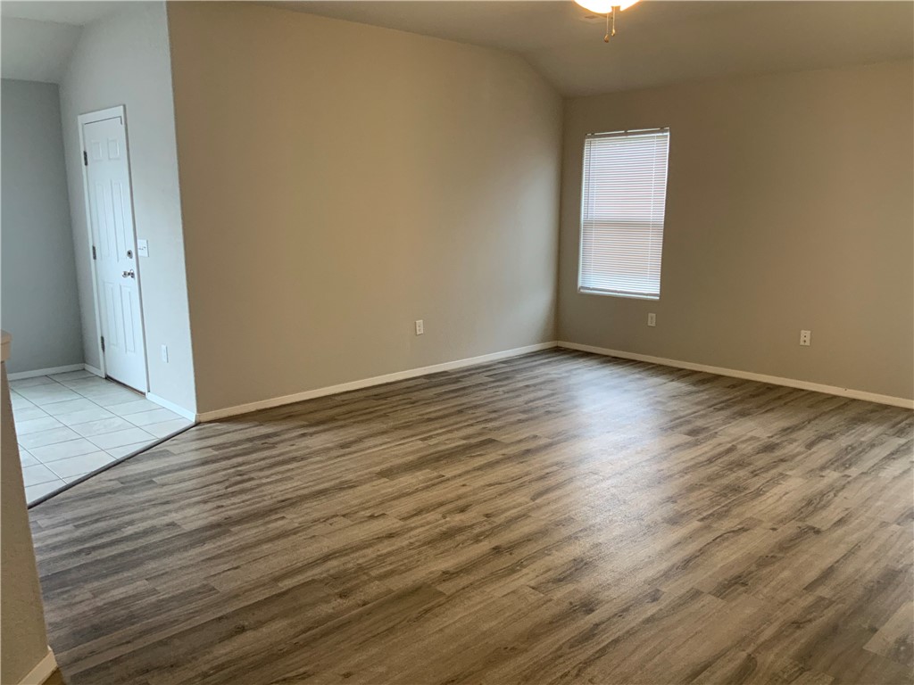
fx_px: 766
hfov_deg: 61.7
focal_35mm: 29
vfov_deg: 48.2
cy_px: 342
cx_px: 457
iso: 100
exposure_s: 1/60
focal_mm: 3
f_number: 1.8
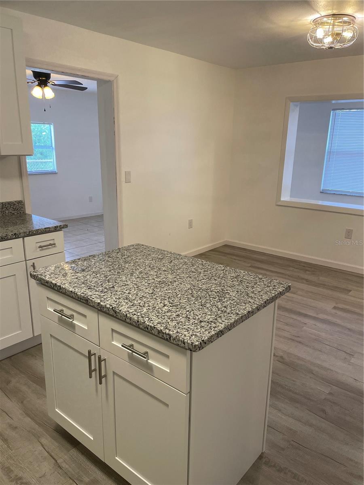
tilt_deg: -17.7
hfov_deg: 53.1
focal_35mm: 26
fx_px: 365
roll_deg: +0.9
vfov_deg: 67.3
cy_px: 242
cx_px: 182
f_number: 1.6
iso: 100
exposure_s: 1/120
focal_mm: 4.2
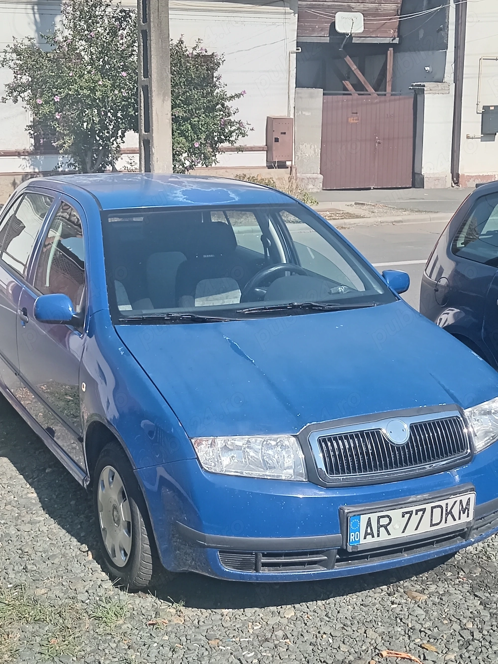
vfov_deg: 37.5
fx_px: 979
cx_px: 249
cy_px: 332
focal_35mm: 51
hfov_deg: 28.6
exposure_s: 1/449
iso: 100
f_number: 1.8
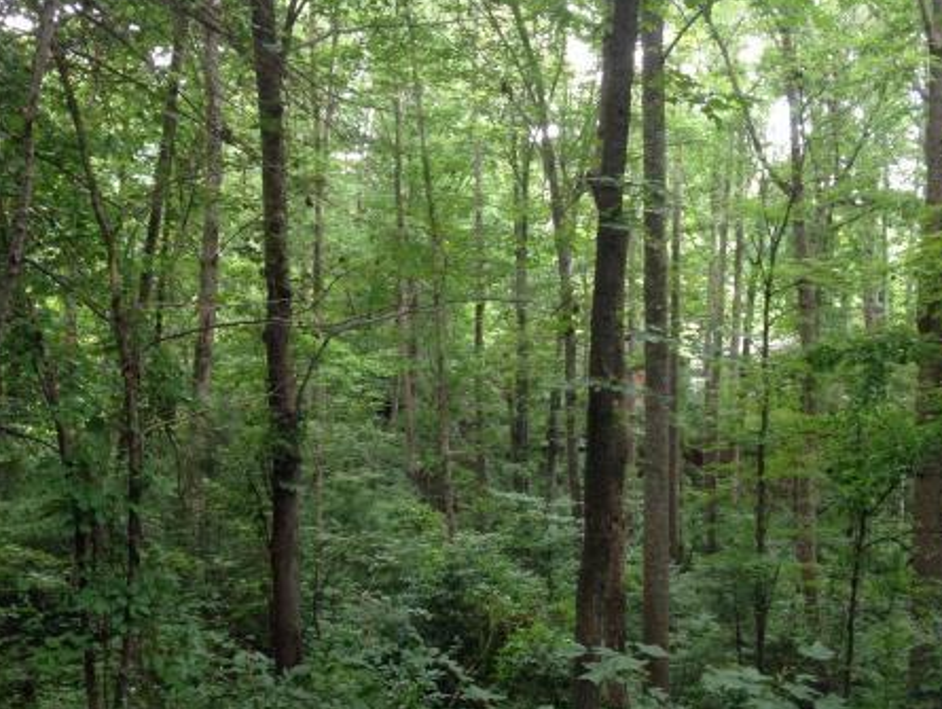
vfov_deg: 33.7
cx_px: 538
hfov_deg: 43.7
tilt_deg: -5.1
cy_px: 364
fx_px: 1172
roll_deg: -0.7
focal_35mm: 43
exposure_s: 1/20
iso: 125
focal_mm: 4.12
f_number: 2.4
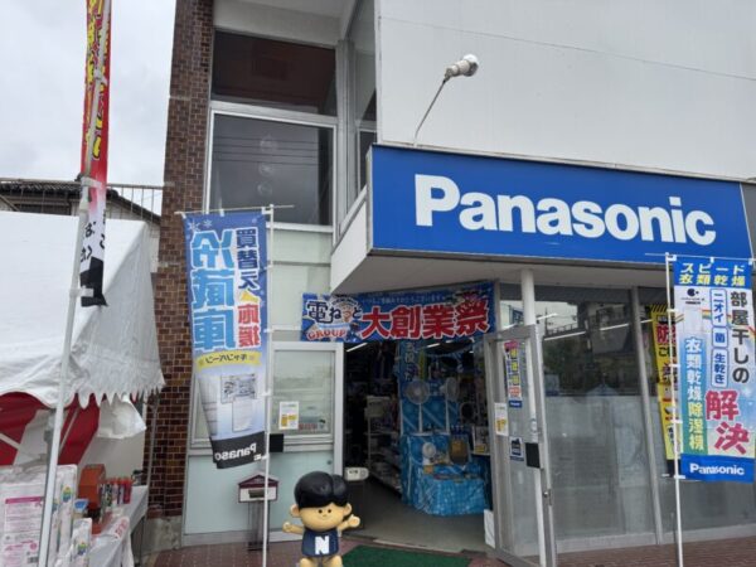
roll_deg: +0.8
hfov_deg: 71.6
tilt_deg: +12.8
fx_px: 524
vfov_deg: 56.8
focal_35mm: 24
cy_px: 284
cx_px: 378
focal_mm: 6.76
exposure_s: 1/3597
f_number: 1.78
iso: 80
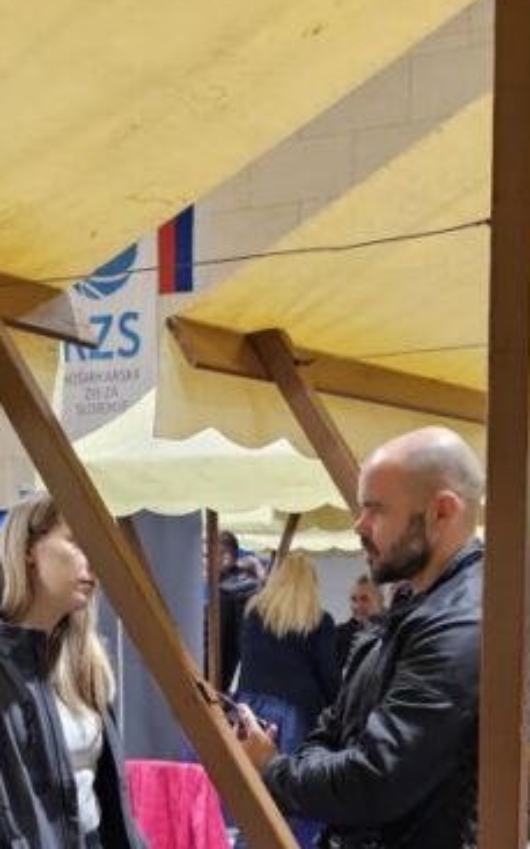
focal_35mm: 68
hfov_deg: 19.1
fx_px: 1573
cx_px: 236
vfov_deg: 28.9
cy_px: 782
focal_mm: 6.3
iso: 1000
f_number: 1.7
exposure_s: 1/120
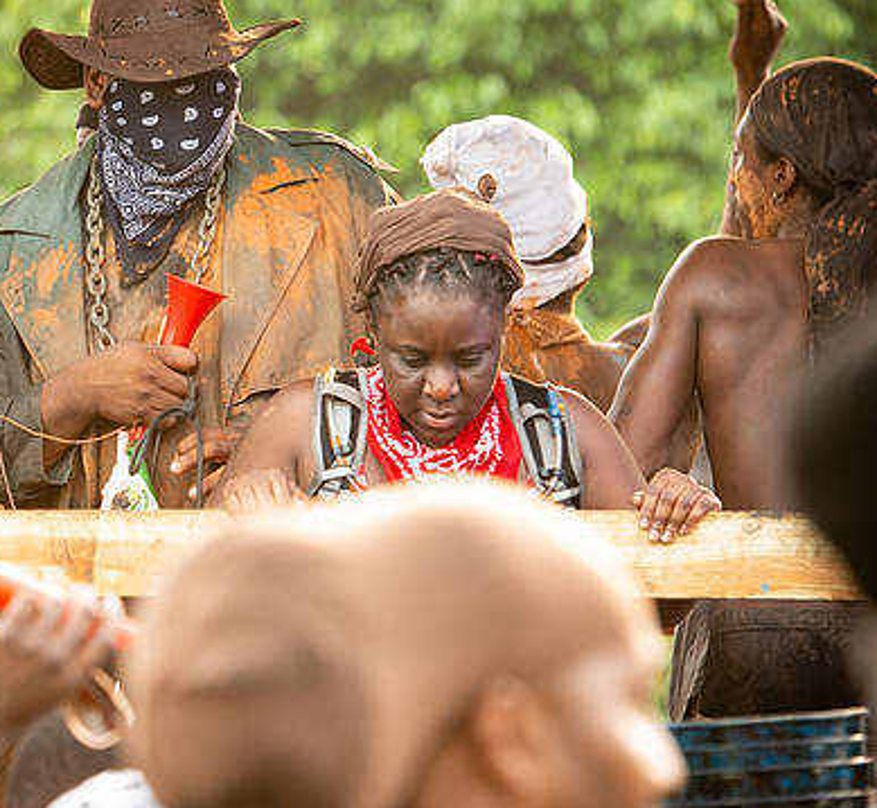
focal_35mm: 305
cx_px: -30
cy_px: 282
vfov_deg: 5.5
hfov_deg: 6.0
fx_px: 8401
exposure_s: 1/200
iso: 1800
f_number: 5
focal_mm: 165
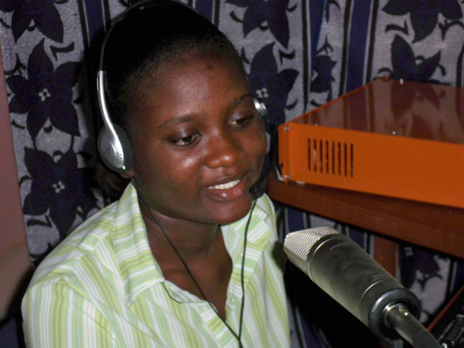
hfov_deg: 23.0
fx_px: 1139
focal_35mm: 85
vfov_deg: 17.4
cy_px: 174
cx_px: 232
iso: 200
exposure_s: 1/80
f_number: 5.1
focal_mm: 15.1
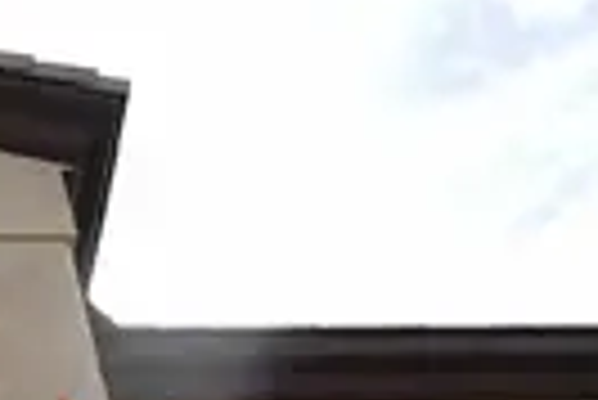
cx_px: -85
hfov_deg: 25.6
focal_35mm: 72
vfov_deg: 18.4
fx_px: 1197
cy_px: 416
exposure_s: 1/125
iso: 50
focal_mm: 24
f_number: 7.1
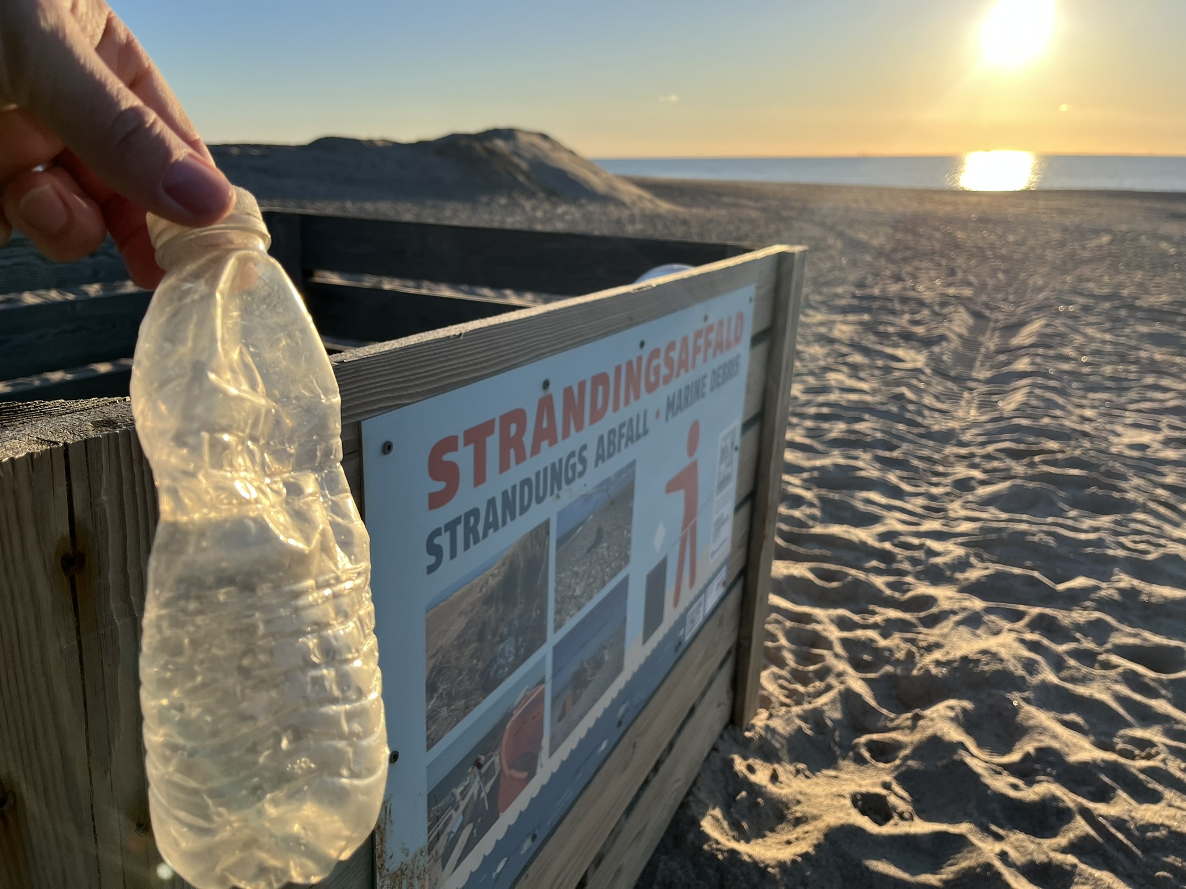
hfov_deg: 67.3
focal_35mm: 26
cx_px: 593
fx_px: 891
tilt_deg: -17.4
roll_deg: +1.2
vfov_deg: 53.1
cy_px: 444
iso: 50
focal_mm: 5.1
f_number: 1.6
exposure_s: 1/2137
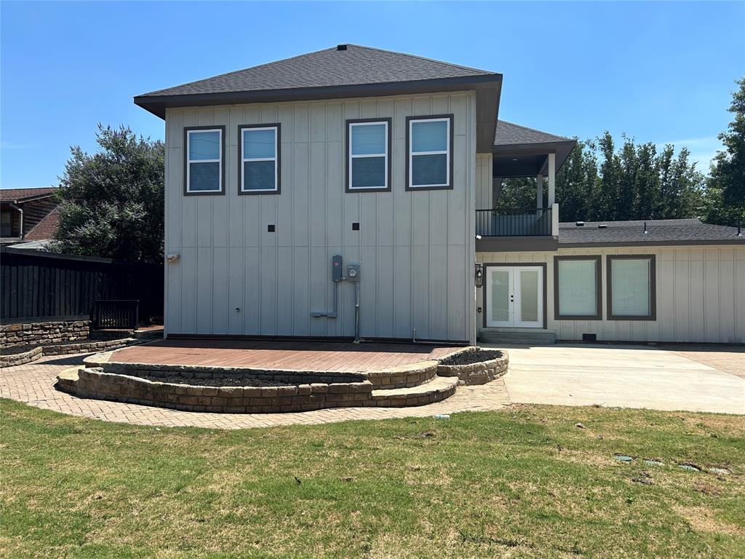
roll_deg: -0.7
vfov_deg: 53.1
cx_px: 372
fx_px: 560
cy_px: 280
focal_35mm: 26
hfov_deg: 67.3
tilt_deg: -0.3
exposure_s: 1/3571
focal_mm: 5.7
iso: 50
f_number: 1.5
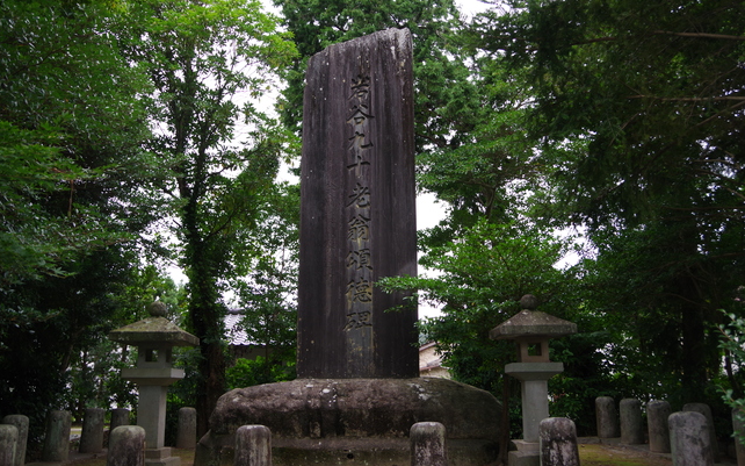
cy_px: 223
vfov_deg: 39.4
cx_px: 369
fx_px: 650
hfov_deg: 59.7
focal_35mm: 32
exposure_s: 1/100
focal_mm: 21
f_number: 5
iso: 200
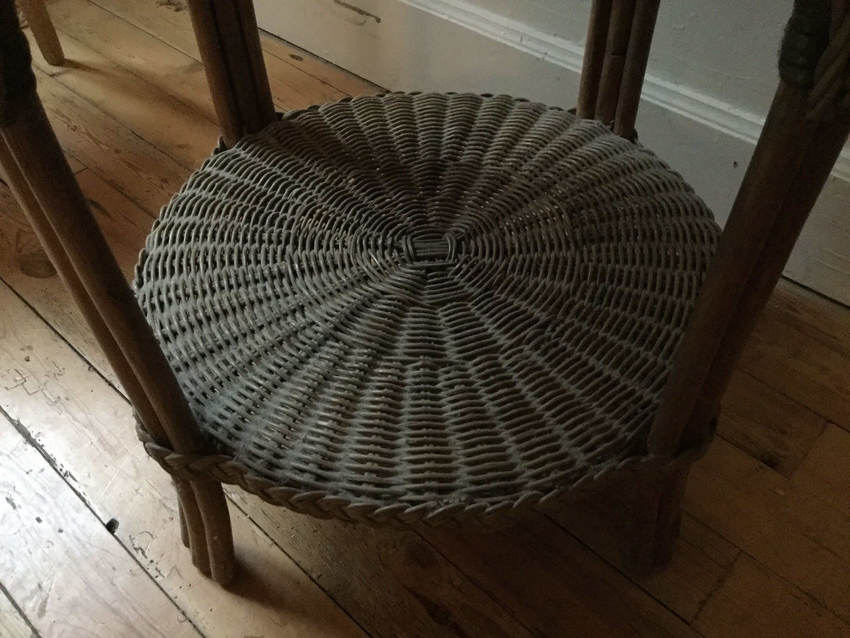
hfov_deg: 58.4
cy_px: 319
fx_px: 761
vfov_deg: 45.4
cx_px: 425
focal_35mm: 31
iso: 640
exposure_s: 1/17
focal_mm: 3.3
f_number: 2.4
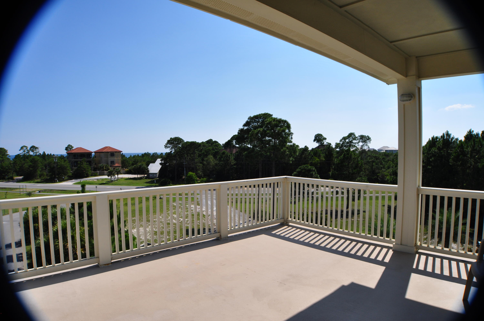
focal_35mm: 27
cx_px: 242
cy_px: 160
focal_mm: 18
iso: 200
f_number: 11
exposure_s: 1/400
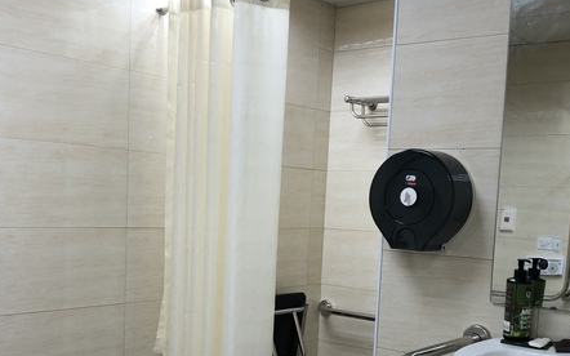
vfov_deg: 26.9
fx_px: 730
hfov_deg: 42.7
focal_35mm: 47
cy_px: 284
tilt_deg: -6.9
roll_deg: -2.6
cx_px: 277
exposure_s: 1/40
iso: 25
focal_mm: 3.99
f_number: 1.8
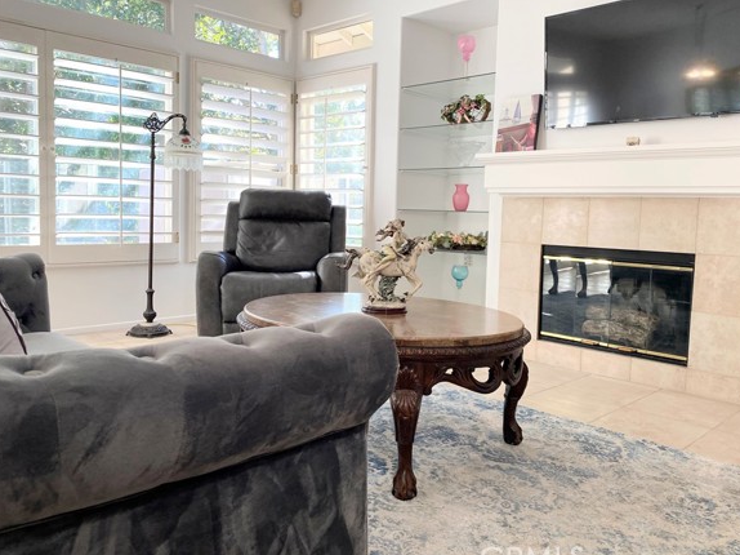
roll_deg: -1.8
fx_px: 620
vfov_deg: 48.2
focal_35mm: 29
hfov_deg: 61.6
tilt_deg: -3.7
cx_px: 406
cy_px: 267
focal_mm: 4.25
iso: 64
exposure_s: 1/120
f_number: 1.8
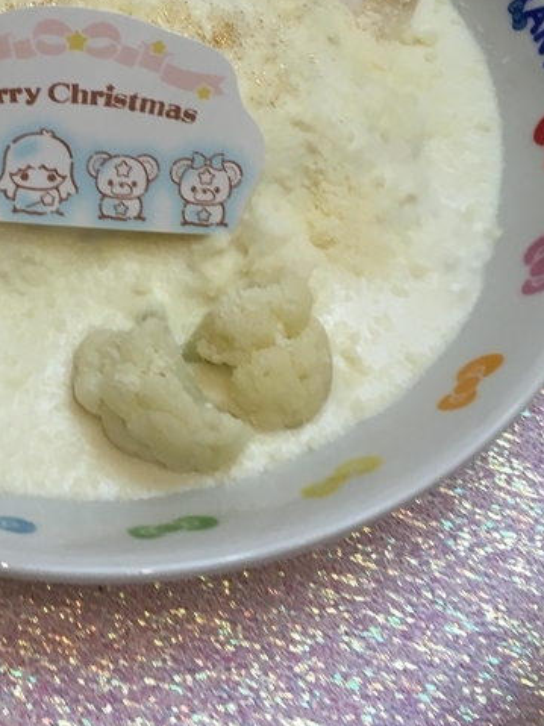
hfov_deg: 23.1
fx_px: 1300
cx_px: 71
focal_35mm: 62
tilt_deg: -53.9
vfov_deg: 30.5
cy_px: 149
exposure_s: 1/40
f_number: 2.2
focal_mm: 4.15
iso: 25
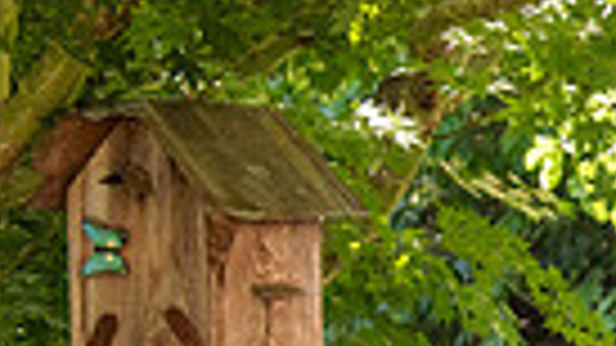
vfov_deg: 7.1
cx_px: 1228
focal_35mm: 168
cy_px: 501
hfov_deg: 11.5
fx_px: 2744
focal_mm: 38
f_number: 4
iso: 640
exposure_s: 1/500
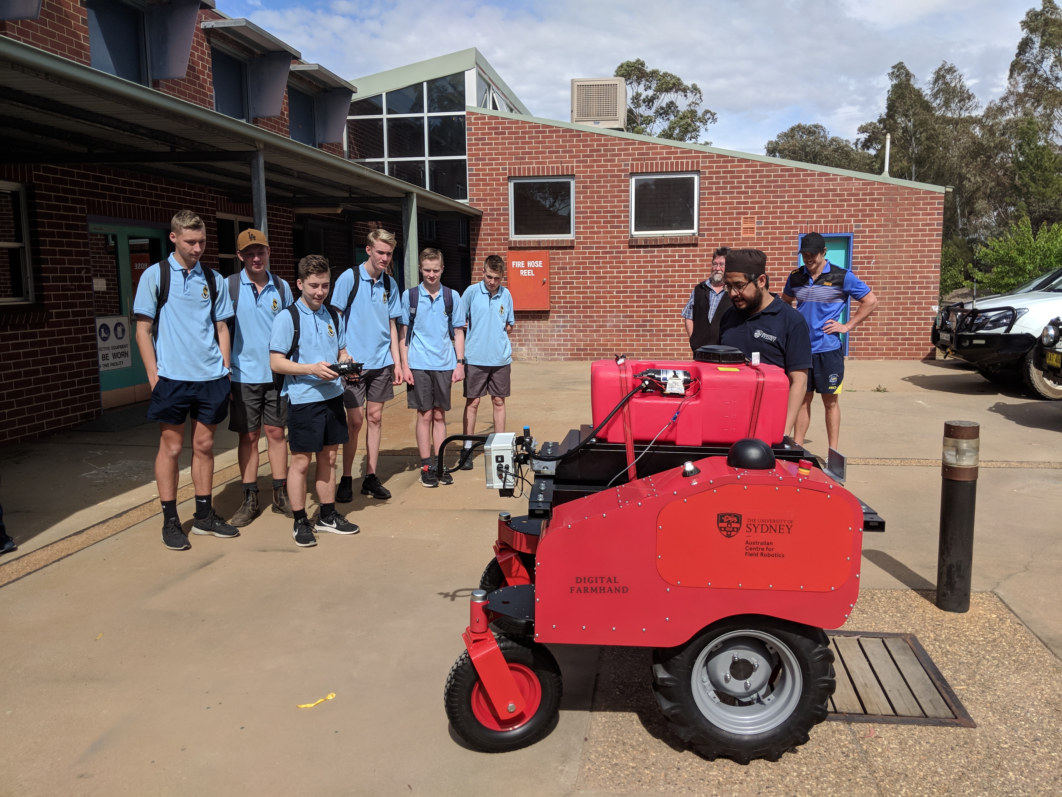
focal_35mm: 27
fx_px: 828
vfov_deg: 51.4
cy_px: 398
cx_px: 531
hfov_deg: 65.3
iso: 56
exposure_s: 1/3344
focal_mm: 4.44
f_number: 1.8
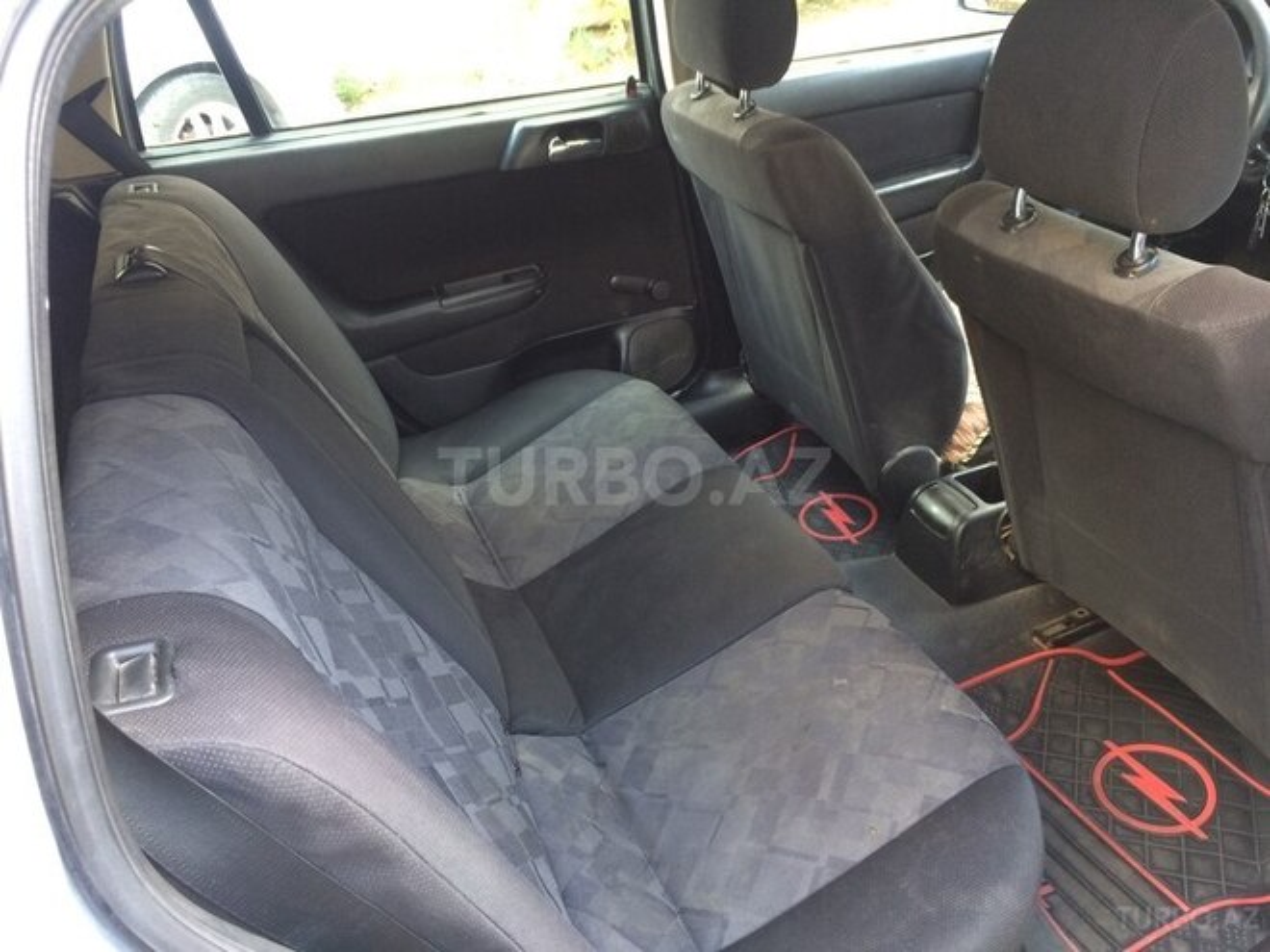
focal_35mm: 29
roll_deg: +5.1
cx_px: 635
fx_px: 1064
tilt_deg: -30.3
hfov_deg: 61.7
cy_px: 476
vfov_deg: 48.2
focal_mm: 4.15
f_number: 2.2
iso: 100
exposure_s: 1/33
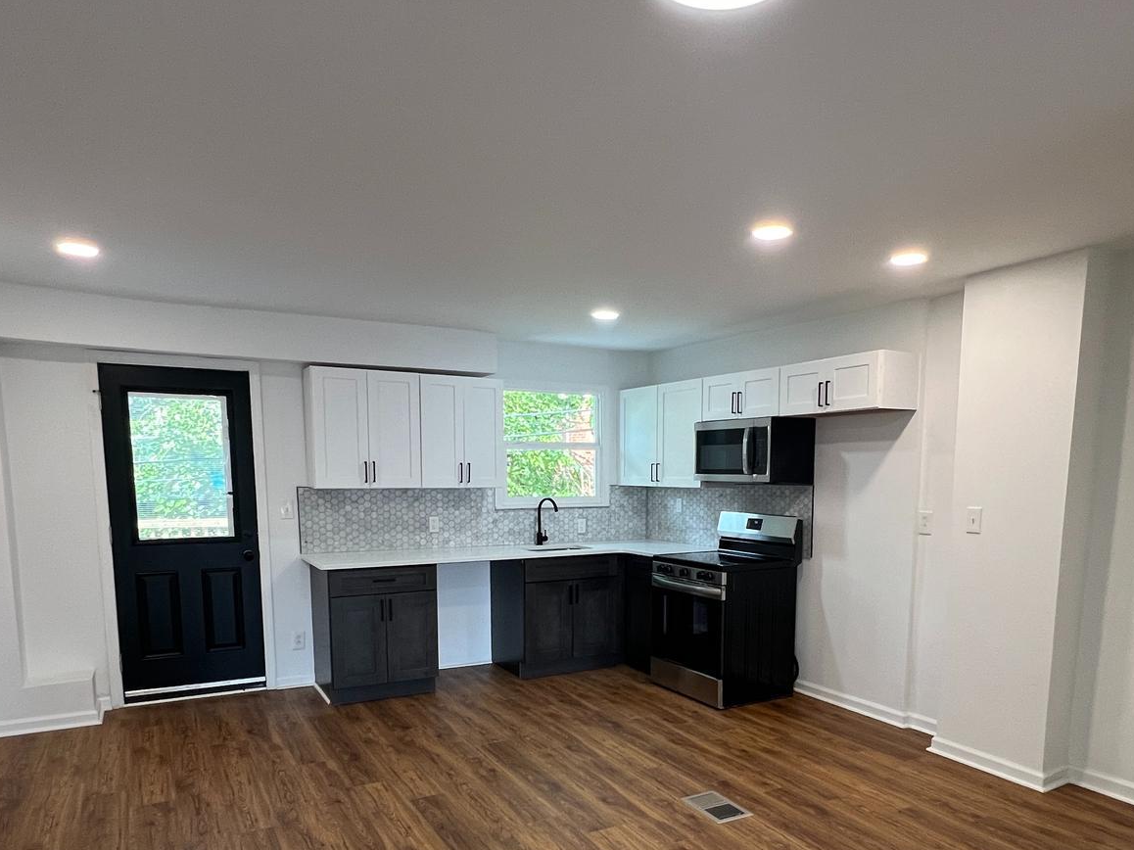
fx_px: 753
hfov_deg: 73.8
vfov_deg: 57.4
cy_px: 576
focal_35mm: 23
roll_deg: -0.8
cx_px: 614
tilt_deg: -8.5
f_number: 1.8
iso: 250
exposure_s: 1/120
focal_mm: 1.57
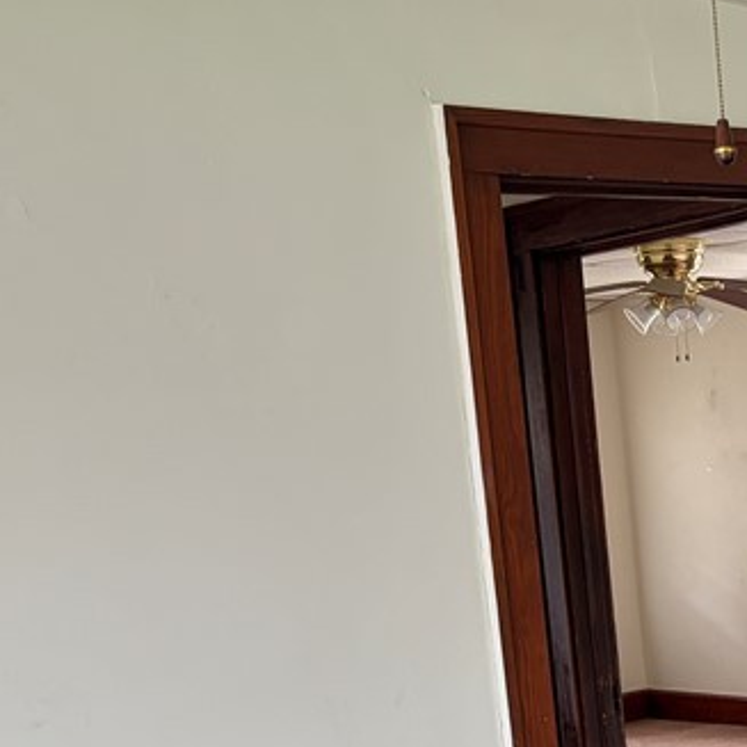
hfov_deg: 21.9
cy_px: 841
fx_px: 1758
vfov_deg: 22.5
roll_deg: +4.0
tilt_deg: -13.2
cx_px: 932
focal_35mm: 72
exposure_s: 1/110
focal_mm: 5.96
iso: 125
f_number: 1.6
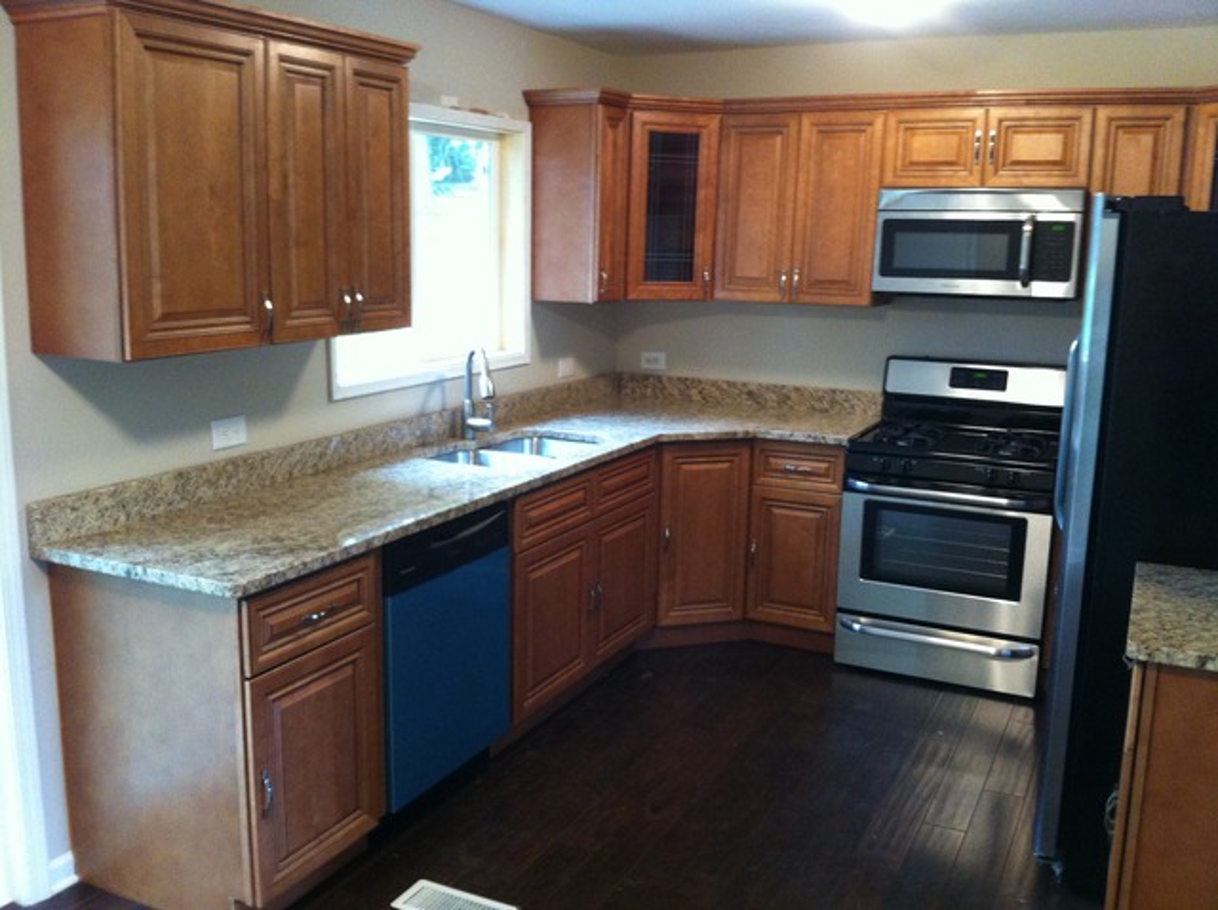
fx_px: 1230
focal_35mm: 35
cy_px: 455
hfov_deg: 52.7
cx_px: 609
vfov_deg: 40.6
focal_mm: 3.85
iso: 250
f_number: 2.8
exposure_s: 1/15
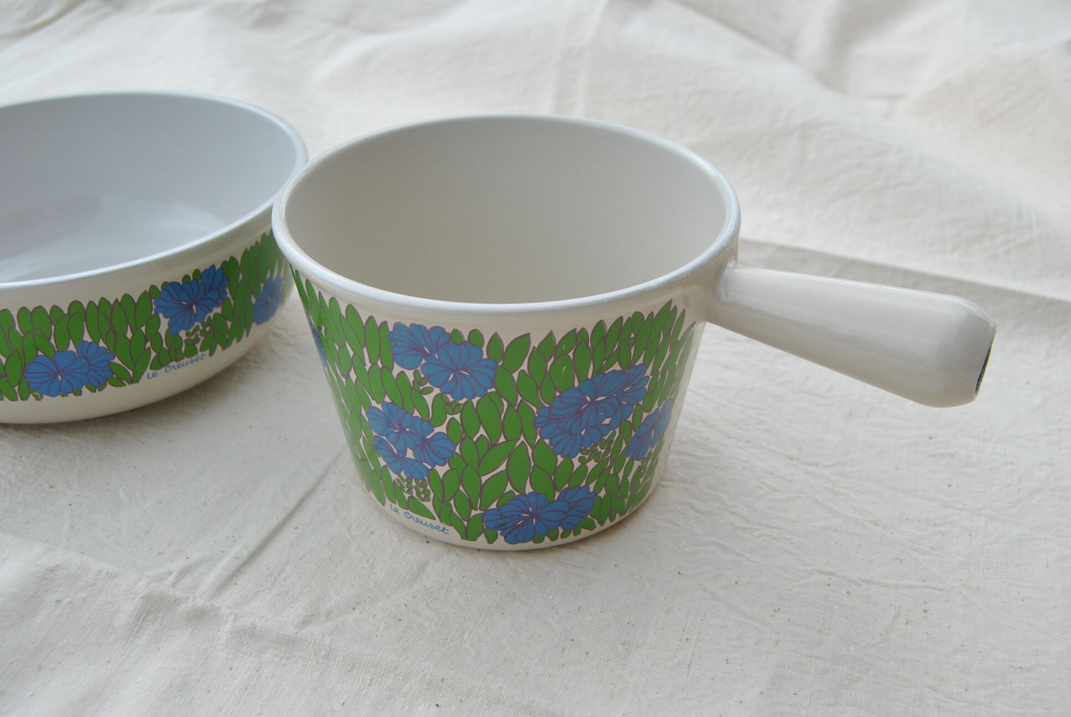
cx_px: 536
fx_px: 1162
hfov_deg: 49.5
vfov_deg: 34.3
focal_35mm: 39
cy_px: 358
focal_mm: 26
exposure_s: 1/200
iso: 100
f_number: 7.1
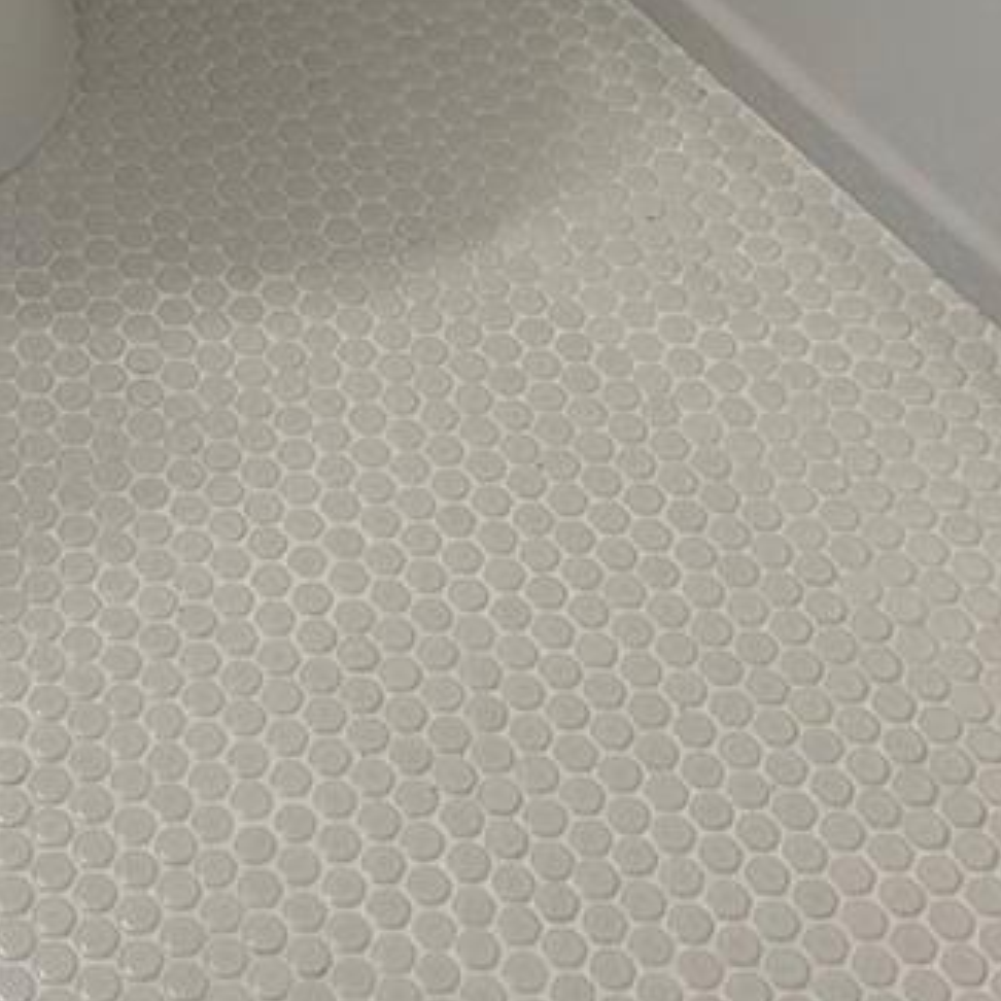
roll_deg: +3.0
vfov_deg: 12.9
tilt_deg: -21.5
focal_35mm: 109
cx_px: -158
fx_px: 3566
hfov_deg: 15.5
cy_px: -1267
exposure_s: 1/120
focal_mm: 5.7
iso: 100
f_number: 1.5
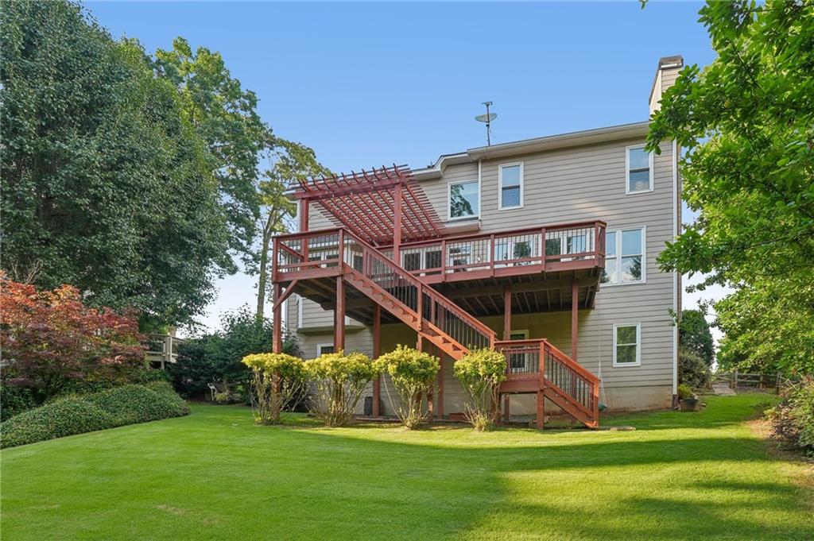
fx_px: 316
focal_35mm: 14
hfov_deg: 104.3
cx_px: 407
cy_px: 270
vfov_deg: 81.1
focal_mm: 14
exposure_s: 1/50
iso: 100
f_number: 8
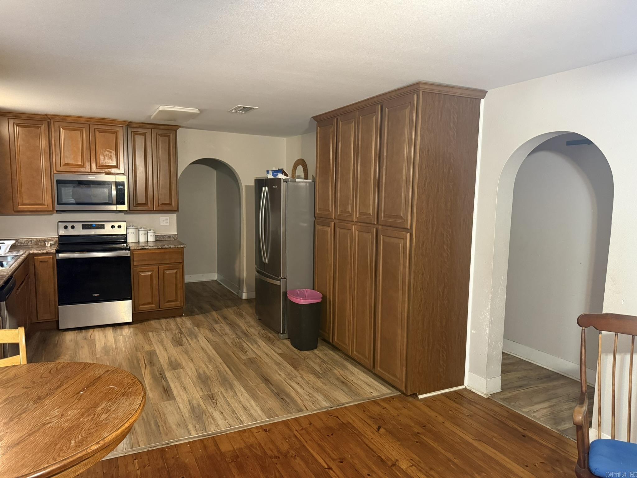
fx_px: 442
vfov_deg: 56.8
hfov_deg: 71.6
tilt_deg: -5.0
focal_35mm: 24
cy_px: 239
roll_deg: -1.3
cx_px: 318
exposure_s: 1/40
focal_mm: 6.76
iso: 640
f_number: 1.78
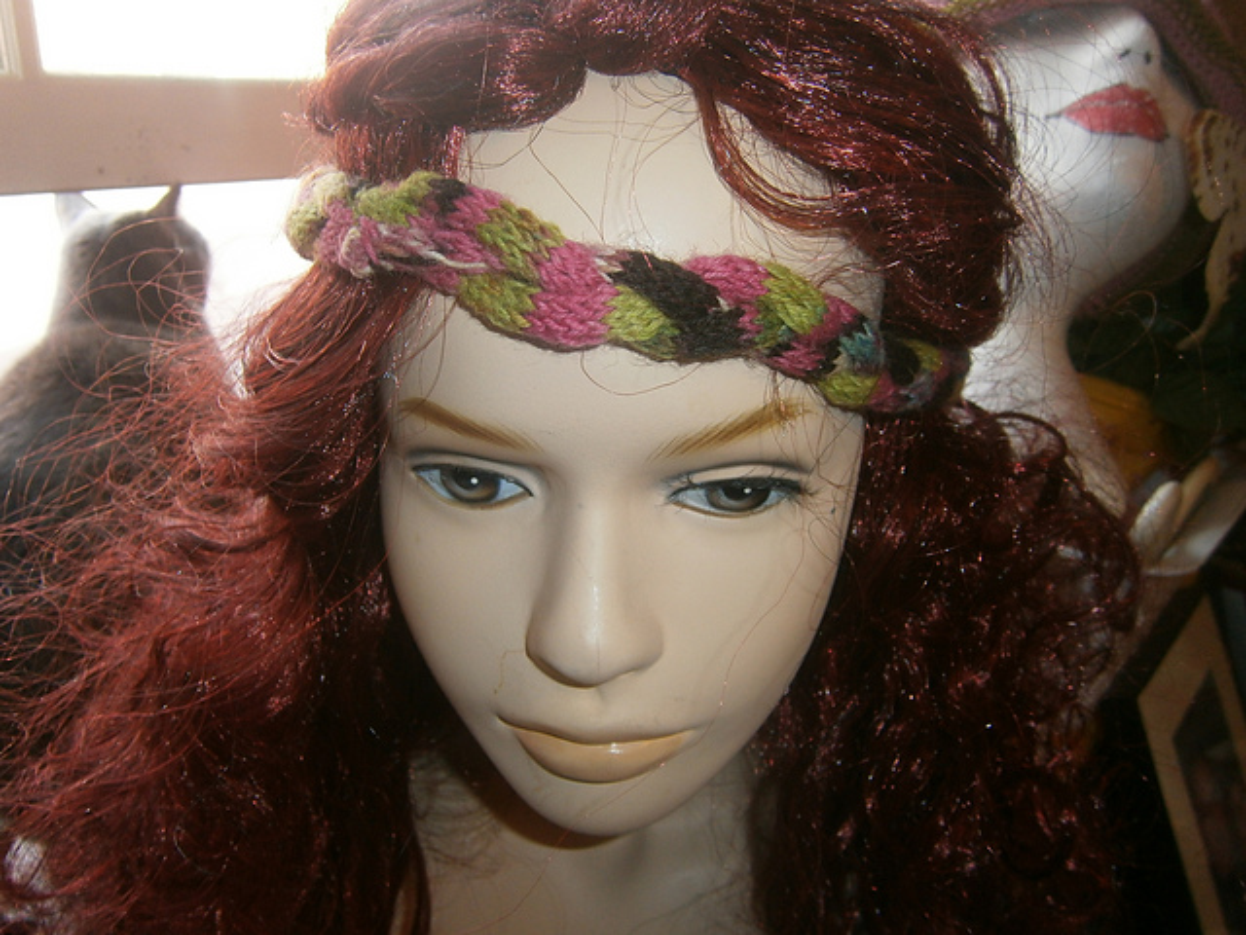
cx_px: 623
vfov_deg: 53.1
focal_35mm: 26
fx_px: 936
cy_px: 468
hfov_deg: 67.3
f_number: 2.8
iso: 125
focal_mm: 4.7
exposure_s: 1/30
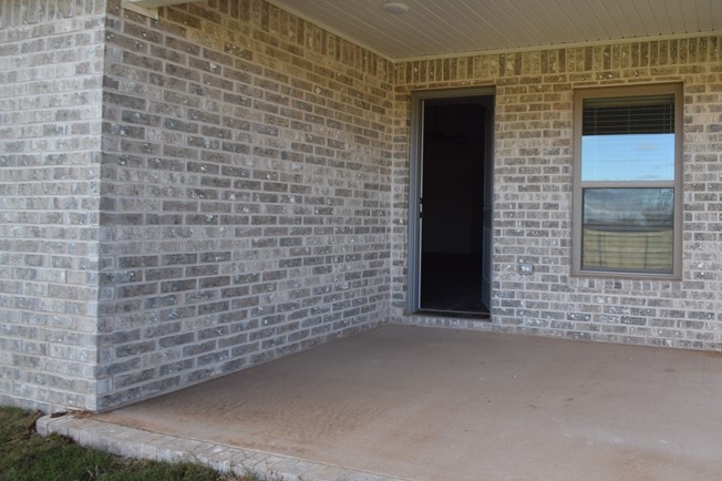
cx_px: 574
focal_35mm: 25
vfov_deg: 50.9
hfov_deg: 65.4
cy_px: 195
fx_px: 501
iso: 100
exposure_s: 1/160
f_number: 6.3
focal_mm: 10
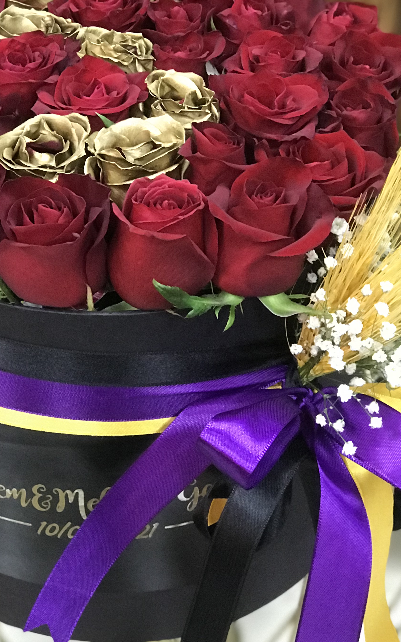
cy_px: 209
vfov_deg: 22.9
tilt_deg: -32.8
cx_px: 143
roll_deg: +2.0
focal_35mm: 90
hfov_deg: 14.5
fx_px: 1574
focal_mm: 6.6
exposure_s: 1/50
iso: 800
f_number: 2.8
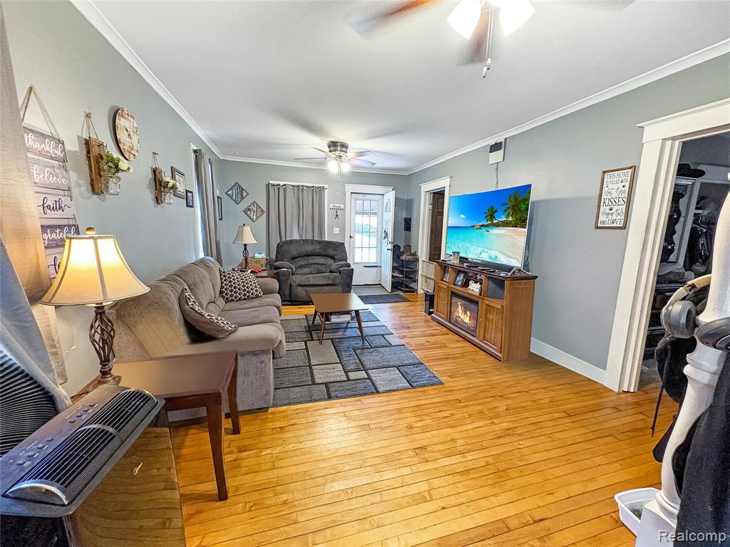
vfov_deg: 85.7
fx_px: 295
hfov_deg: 102.1
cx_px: 365
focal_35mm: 14
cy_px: 274
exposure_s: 1/60
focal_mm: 2.22
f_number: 2.2
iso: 500
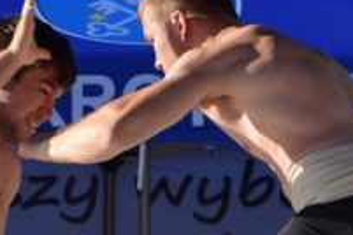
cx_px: 207
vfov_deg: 3.0
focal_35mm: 459
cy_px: 291
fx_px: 4500
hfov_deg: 4.5
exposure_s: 1/1000
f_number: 5.3
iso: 560
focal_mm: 80
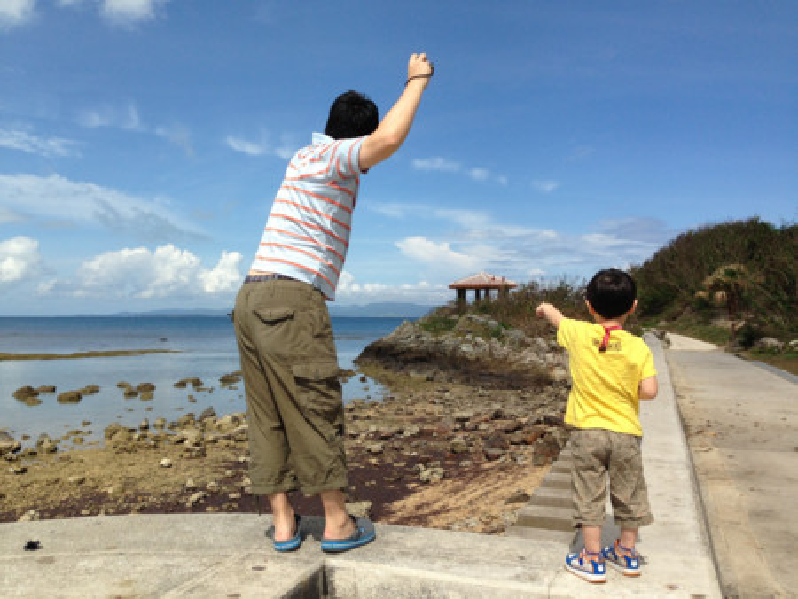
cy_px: 300
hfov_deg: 55.3
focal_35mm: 33
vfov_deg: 43.0
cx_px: 399
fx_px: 761
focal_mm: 4.13
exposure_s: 1/2262
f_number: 2.4
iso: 50
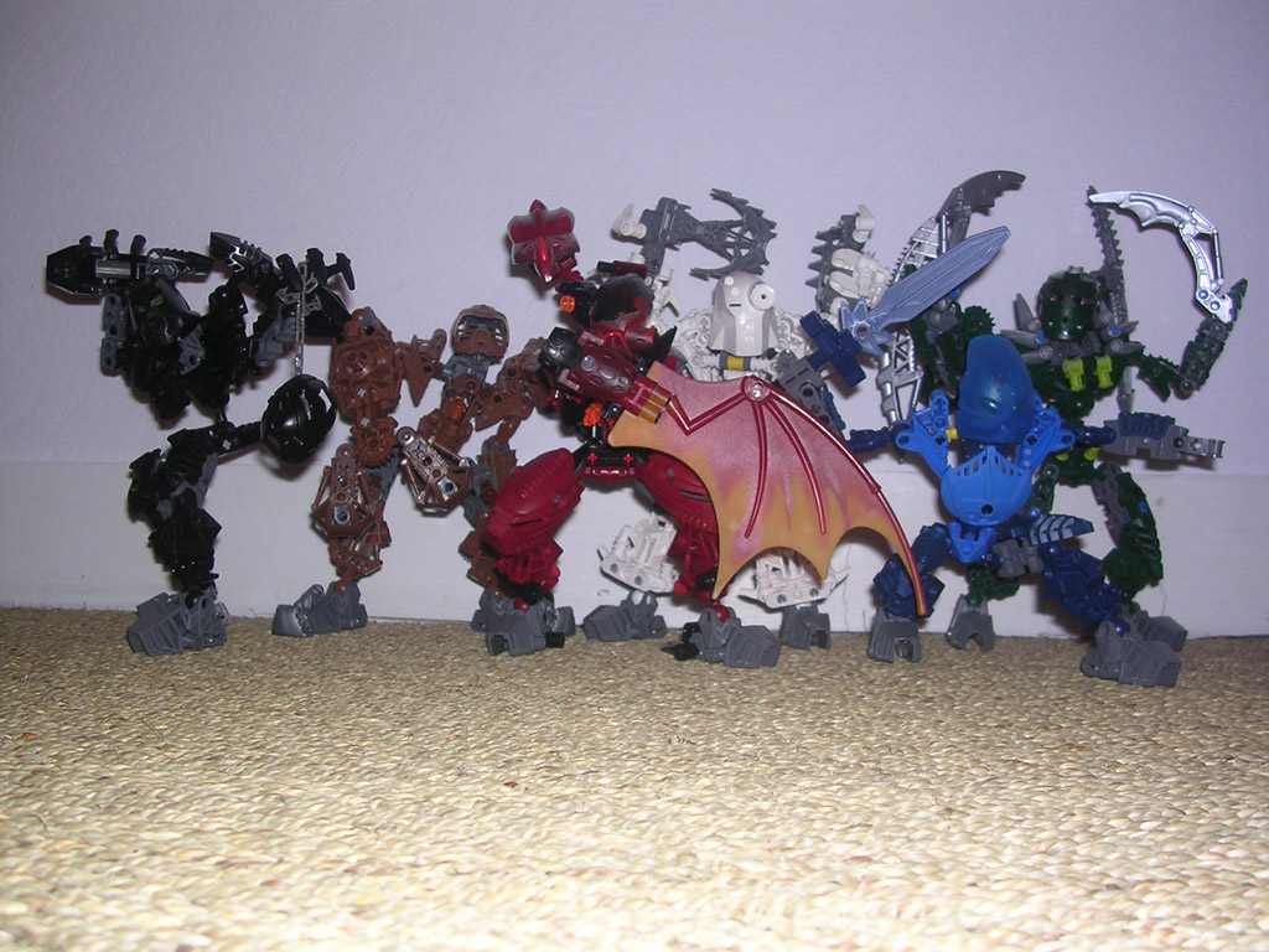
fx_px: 1393
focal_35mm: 38
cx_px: 634
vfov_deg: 37.7
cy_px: 476
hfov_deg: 49.0
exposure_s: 1/60.1
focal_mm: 5.8
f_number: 2.8
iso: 100
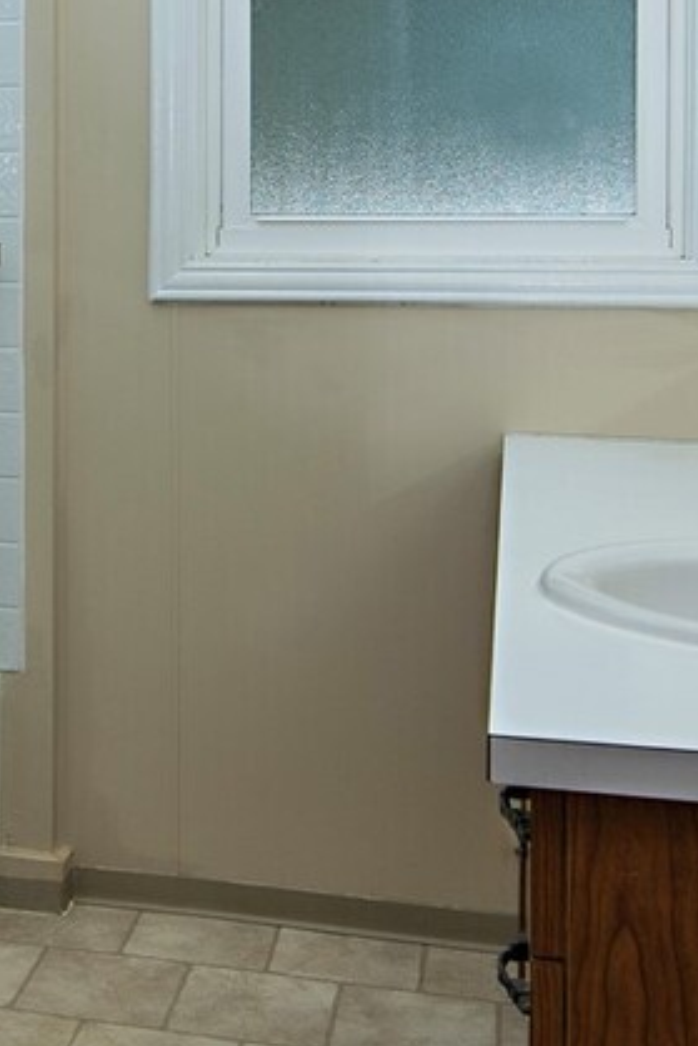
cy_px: 229
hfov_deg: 21.0
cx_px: -41
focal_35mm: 62
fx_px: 1802
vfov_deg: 31.6
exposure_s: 1/100
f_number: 5.6
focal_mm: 18
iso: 200
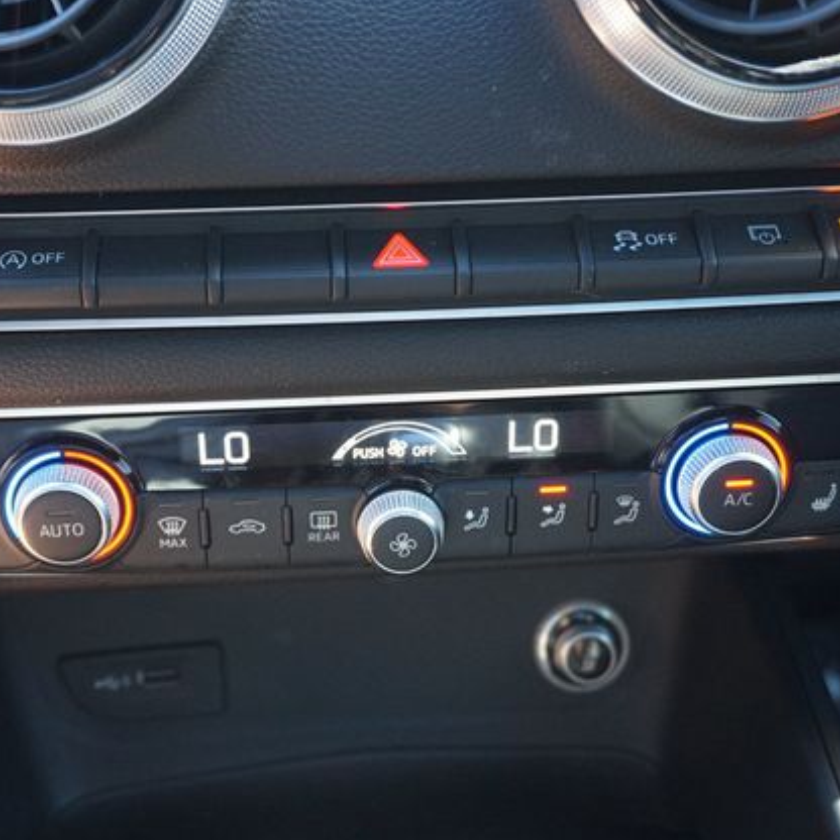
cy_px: 418
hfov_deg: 33.3
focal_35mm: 51
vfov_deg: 33.4
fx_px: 1400
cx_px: 355
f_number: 4.5
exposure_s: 1/60
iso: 1250
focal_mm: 26
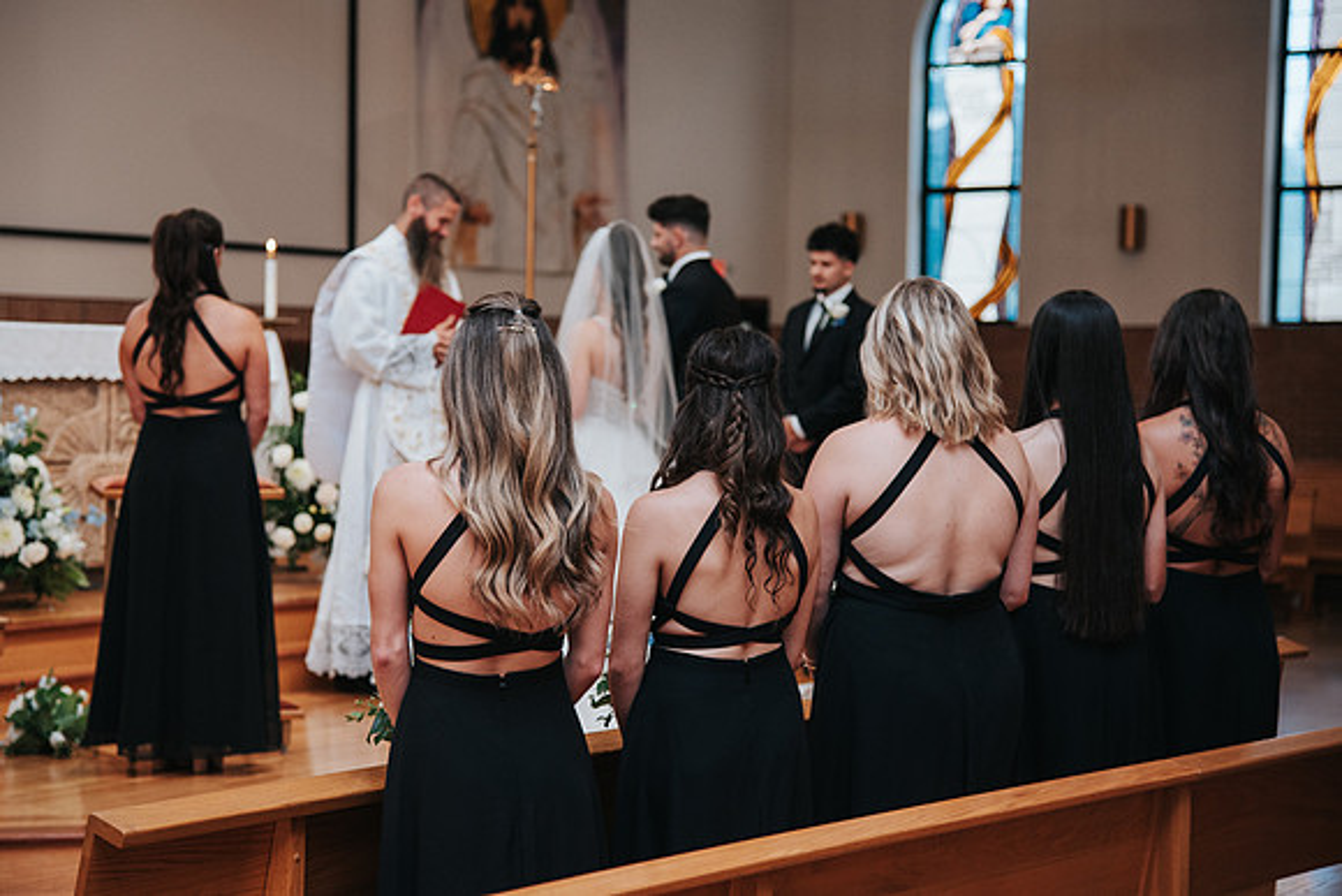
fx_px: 3173
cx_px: 628
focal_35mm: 85
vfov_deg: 16.1
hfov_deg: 23.9
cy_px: 419
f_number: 4
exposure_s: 1/200
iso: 1000
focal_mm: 78
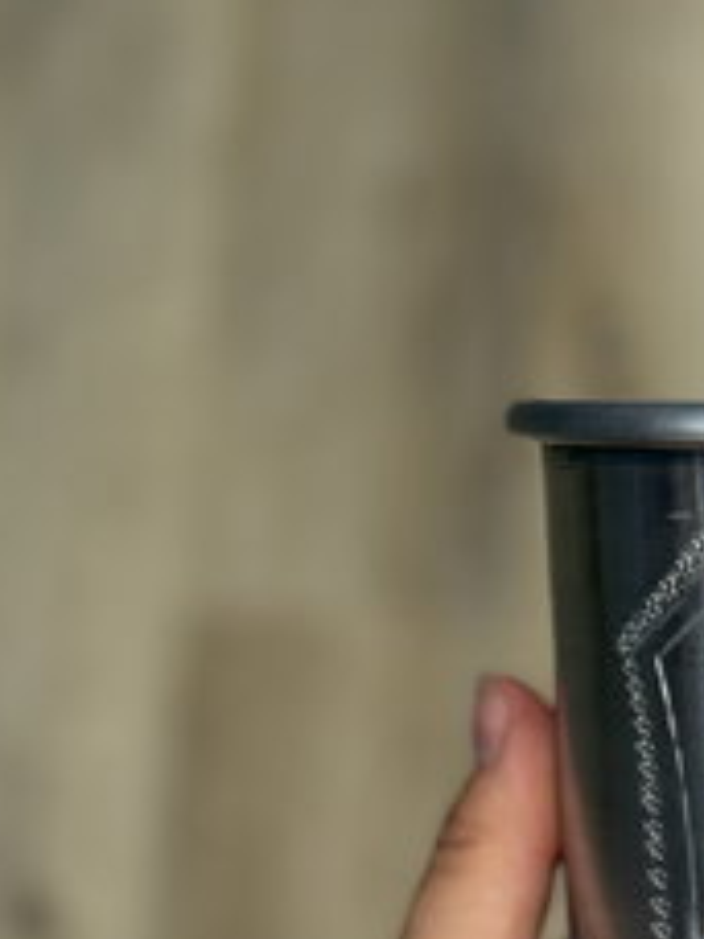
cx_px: 733
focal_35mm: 112
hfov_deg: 13.0
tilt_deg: -67.2
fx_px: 3037
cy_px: 945
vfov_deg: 17.2
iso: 100
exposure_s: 1/100
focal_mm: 6.76
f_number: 1.78
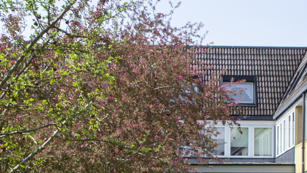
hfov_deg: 21.4
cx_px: 168
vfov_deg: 12.0
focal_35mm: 100
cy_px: 165
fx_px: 814
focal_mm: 18
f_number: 7.1
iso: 100
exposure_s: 1/200
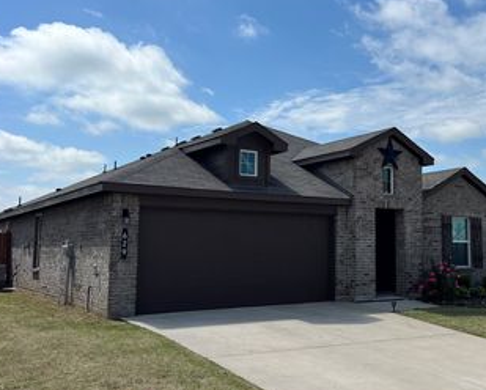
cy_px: 180
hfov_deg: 43.7
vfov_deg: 36.5
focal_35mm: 41
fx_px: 590
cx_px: 344
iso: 50
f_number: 1.5
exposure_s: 1/7463
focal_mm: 5.7
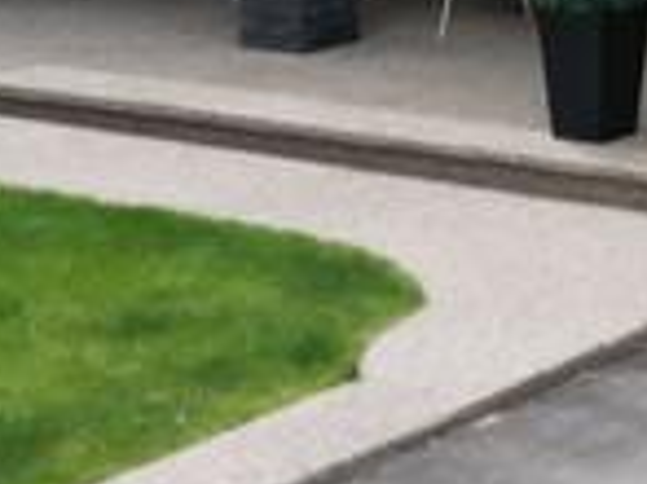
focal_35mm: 167
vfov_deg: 8.7
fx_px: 3119
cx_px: 951
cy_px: -246
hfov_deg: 11.4
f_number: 1.7
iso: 150
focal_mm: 6.72
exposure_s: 1/2000
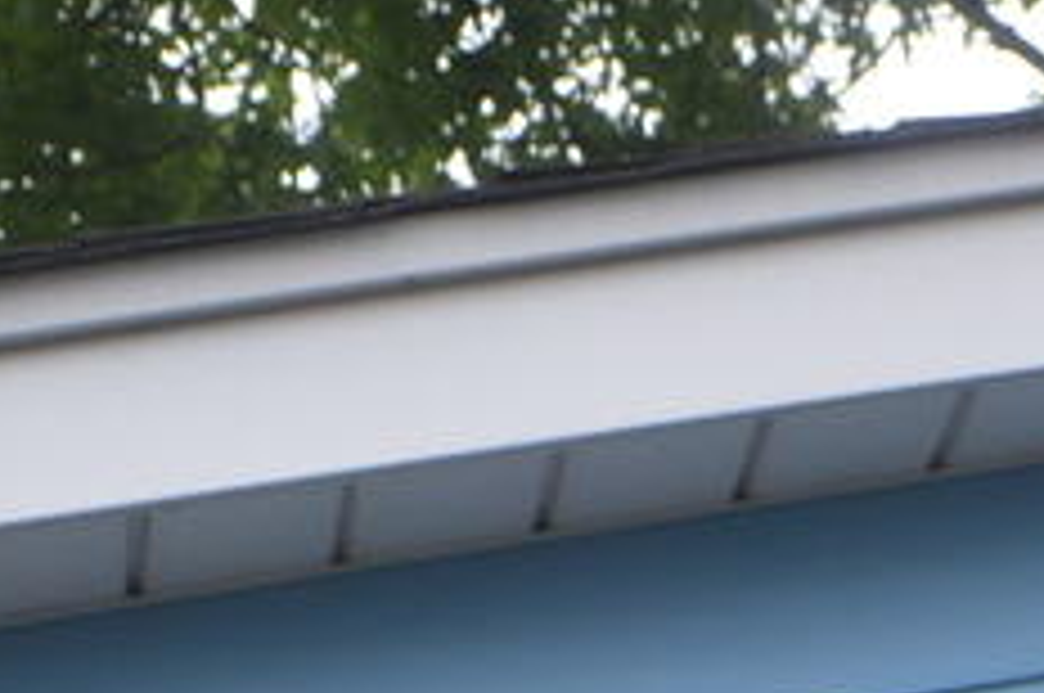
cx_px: 1368
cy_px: 2354
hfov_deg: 10.6
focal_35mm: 189
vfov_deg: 6.4
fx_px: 5473
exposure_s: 1/125
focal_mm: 18
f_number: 5.6
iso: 220
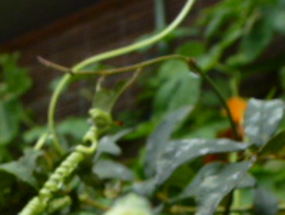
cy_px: 302
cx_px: -30
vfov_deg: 17.6
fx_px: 635
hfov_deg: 23.7
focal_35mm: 77
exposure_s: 1/250
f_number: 4
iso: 160
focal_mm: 4.3
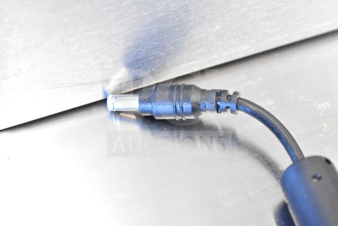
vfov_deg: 16.6
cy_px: 113
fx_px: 775
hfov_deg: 24.6
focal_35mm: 82
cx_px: 169
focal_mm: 55
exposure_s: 1/100
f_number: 5.6
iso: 9000
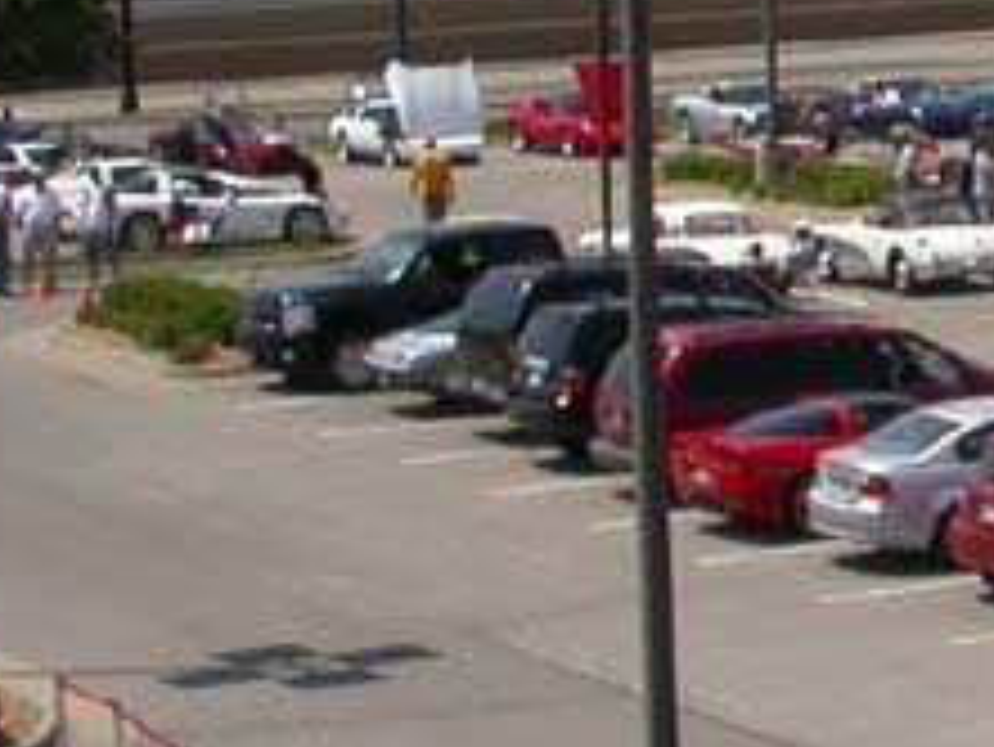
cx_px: 1804
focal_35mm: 176
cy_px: 0
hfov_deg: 10.5
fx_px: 5057
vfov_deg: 8.4
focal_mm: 7.85
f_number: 7.5
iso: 100
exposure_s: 1/450
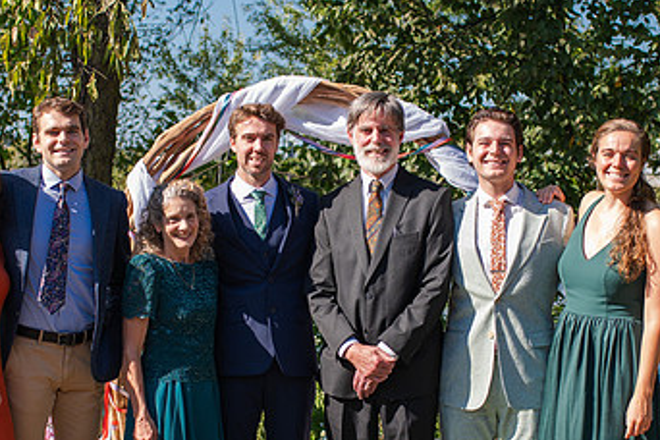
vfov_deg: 17.0
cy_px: 324
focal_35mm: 80
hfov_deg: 25.4
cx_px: 299
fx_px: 1467
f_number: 3.2
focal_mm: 35
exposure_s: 1/2000
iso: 280
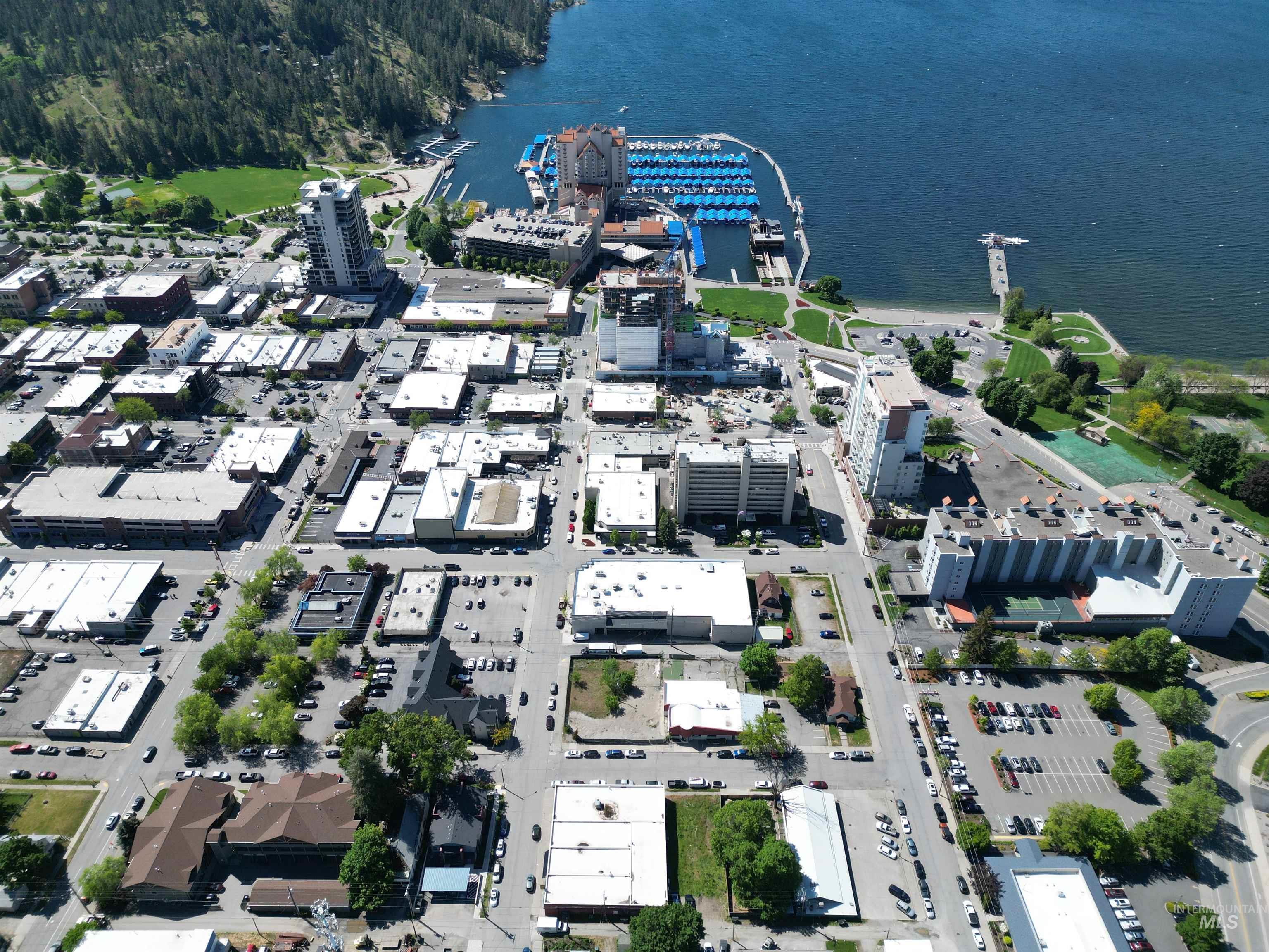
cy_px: 476
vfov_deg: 56.8
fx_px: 880
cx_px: 634
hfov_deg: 71.6
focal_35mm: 24
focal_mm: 6.72
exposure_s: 1/3000
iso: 150
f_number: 1.7
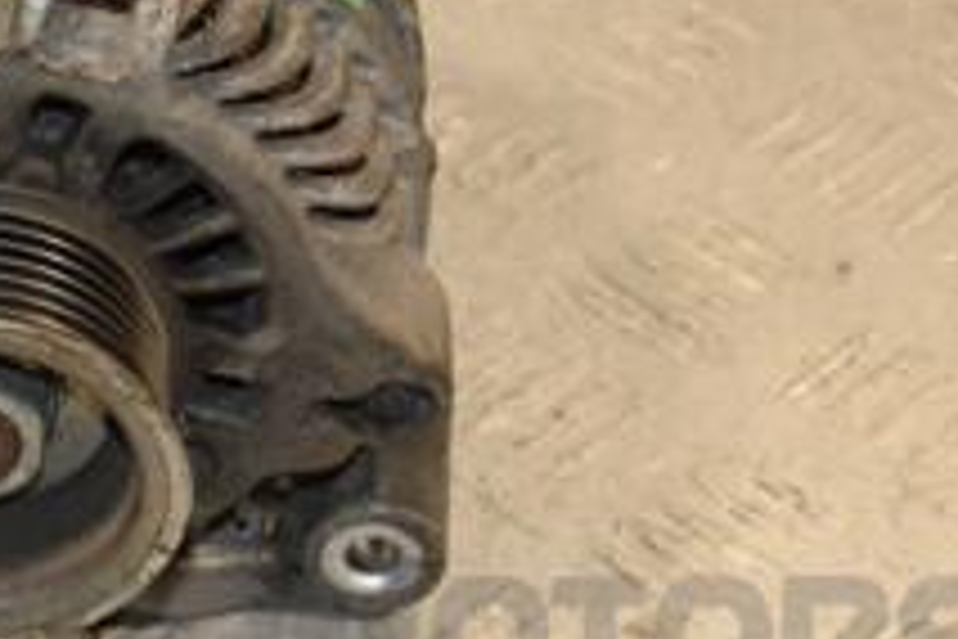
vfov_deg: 6.7
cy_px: 45
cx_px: -261
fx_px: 5402
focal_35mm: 203
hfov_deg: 10.0
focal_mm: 48
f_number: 5.6
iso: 800
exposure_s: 1/200
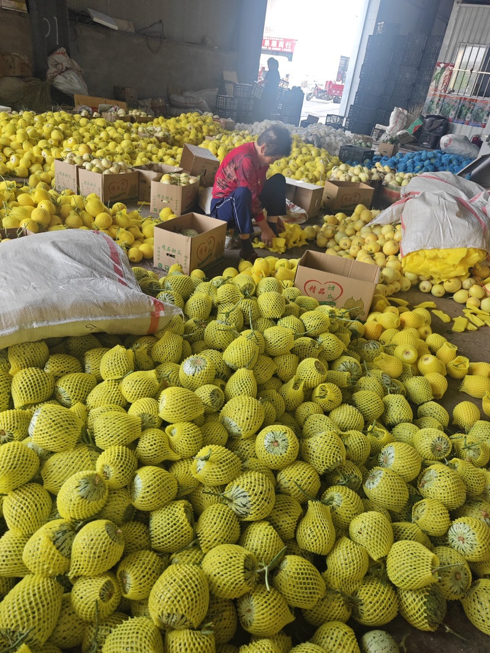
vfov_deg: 73.9
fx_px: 434
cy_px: 326
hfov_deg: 58.9
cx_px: 245
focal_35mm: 23
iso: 50
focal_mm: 8.67
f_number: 1.75
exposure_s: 1/136
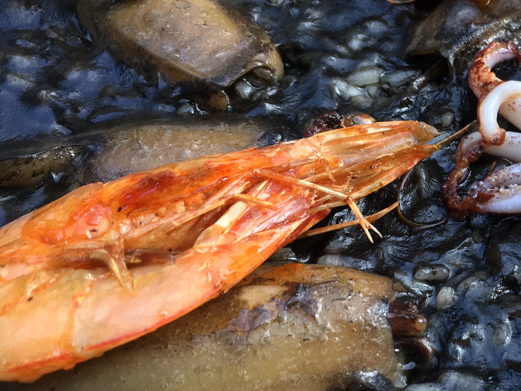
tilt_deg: -44.3
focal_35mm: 67
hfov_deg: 26.4
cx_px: 589
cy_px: 203
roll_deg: -2.1
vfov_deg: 21.9
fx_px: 1008
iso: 32
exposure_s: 1/120
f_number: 2.2
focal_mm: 4.15
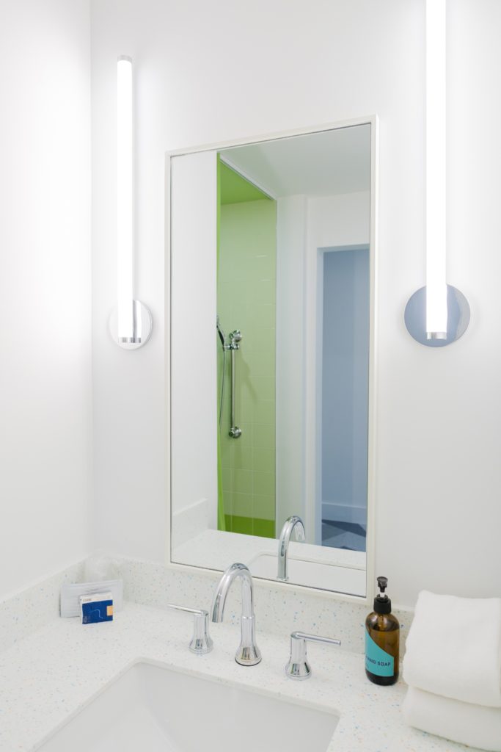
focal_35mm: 24
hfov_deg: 53.1
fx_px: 501
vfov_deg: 73.7
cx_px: 250
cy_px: 376
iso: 400
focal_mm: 16
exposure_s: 1/80
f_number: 3.6
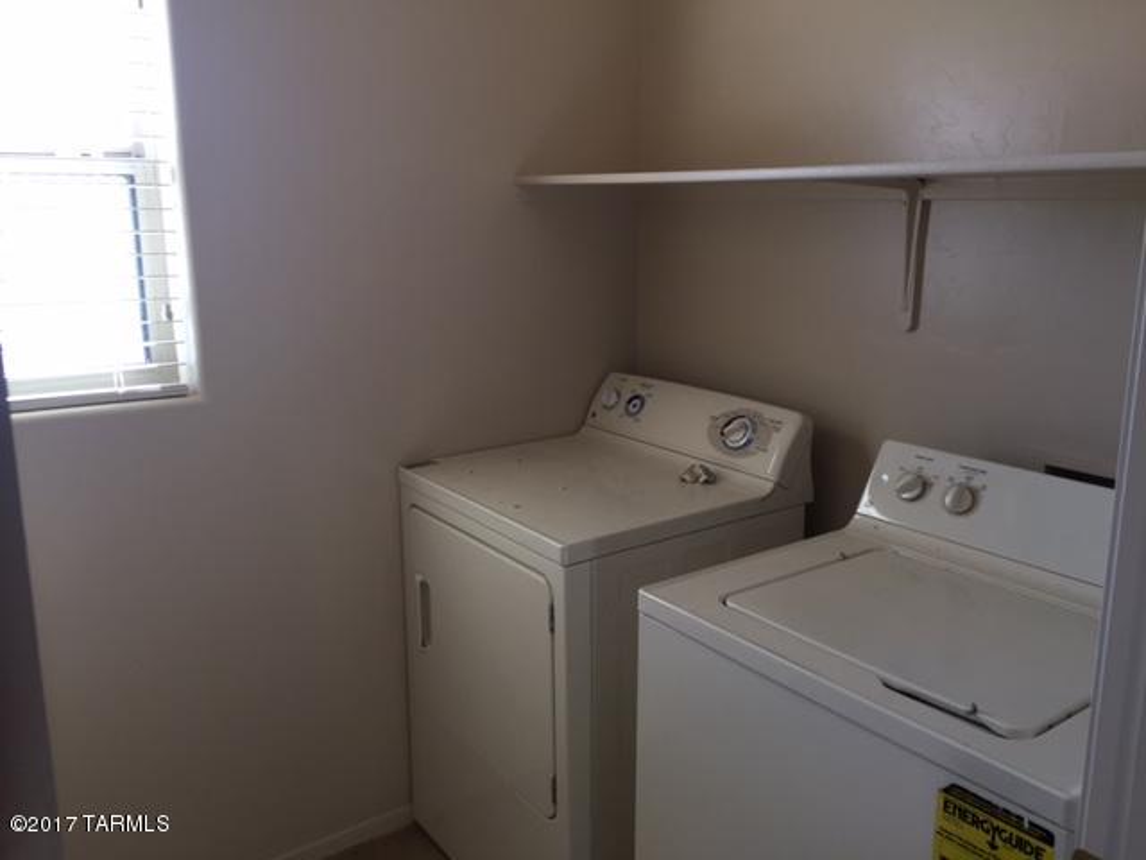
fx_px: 960
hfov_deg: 61.7
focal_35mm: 29
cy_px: 430
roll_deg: -0.3
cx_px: 573
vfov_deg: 48.2
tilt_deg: -12.6
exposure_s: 1/60
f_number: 2.2
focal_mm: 4.15
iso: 40
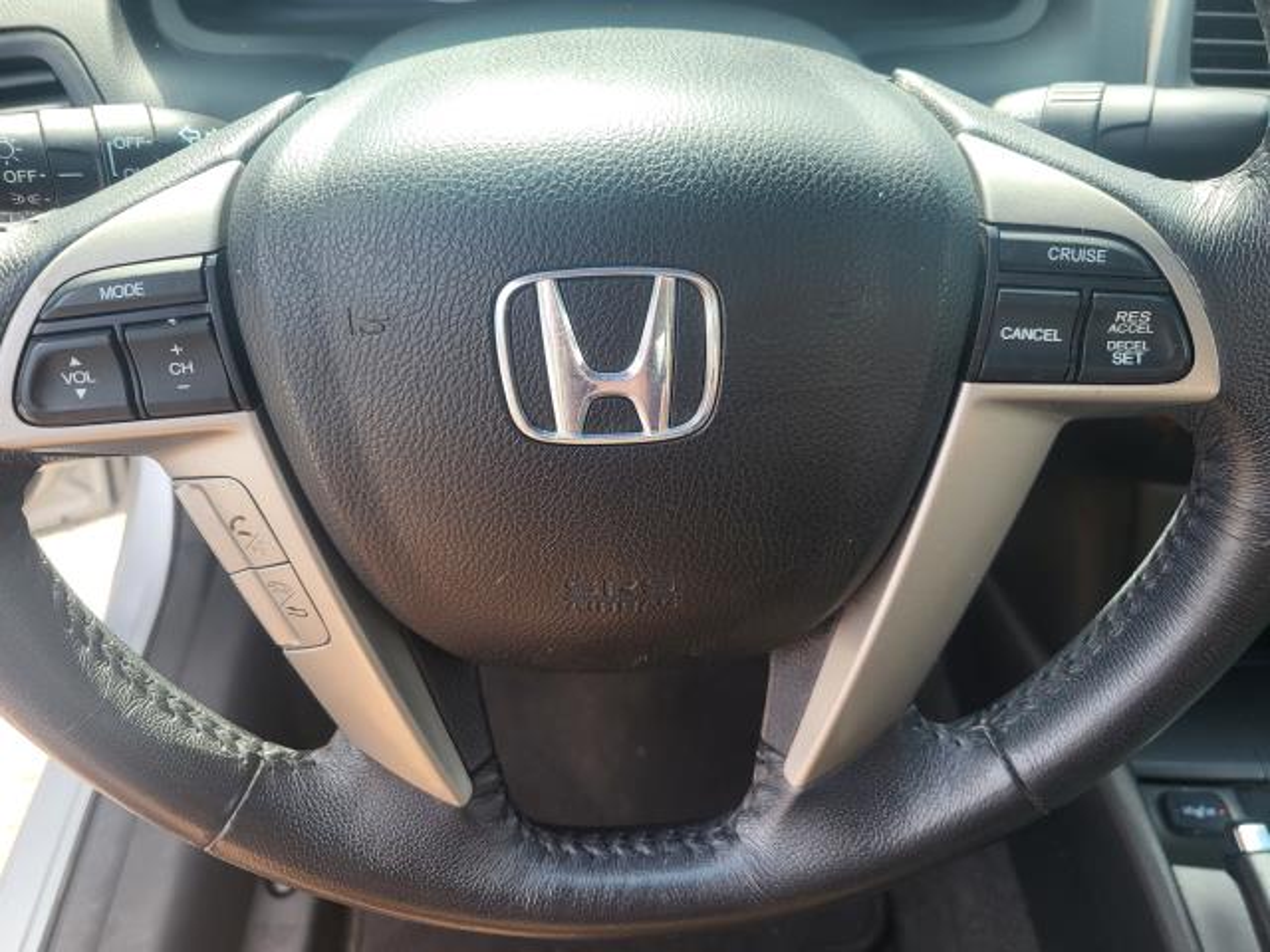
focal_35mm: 26
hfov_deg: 67.3
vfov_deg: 53.1
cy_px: 476
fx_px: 954
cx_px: 635
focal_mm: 5.4
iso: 40
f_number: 1.8
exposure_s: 1/304
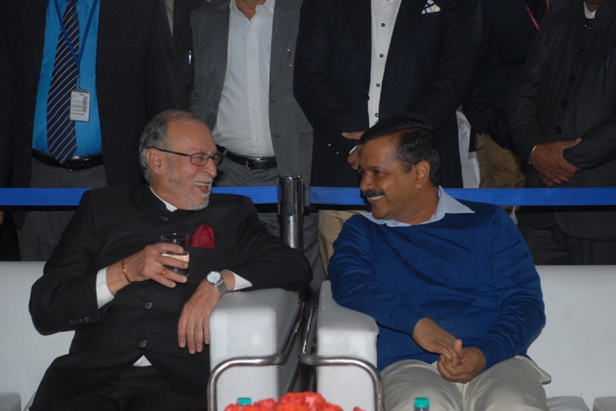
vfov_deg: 12.2
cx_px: 308
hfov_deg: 18.2
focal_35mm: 112
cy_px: 206
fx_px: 1925
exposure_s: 1/200
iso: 400
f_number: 5.6
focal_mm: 75
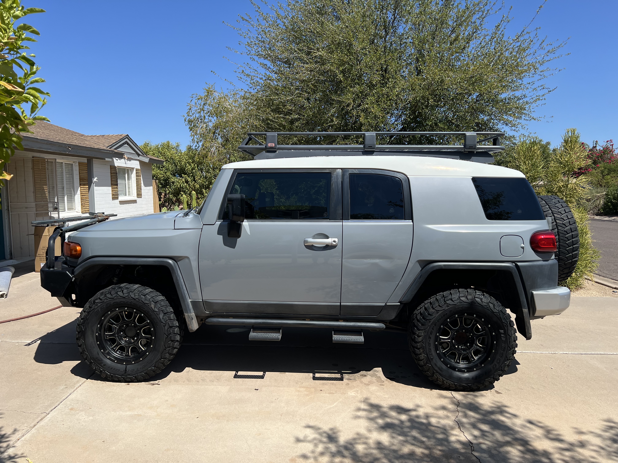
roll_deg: +1.0
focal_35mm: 26
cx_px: 309
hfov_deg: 67.3
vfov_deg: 53.1
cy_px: 232
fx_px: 464
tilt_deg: -3.6
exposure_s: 1/4115
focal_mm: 5.7
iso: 50
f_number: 1.5
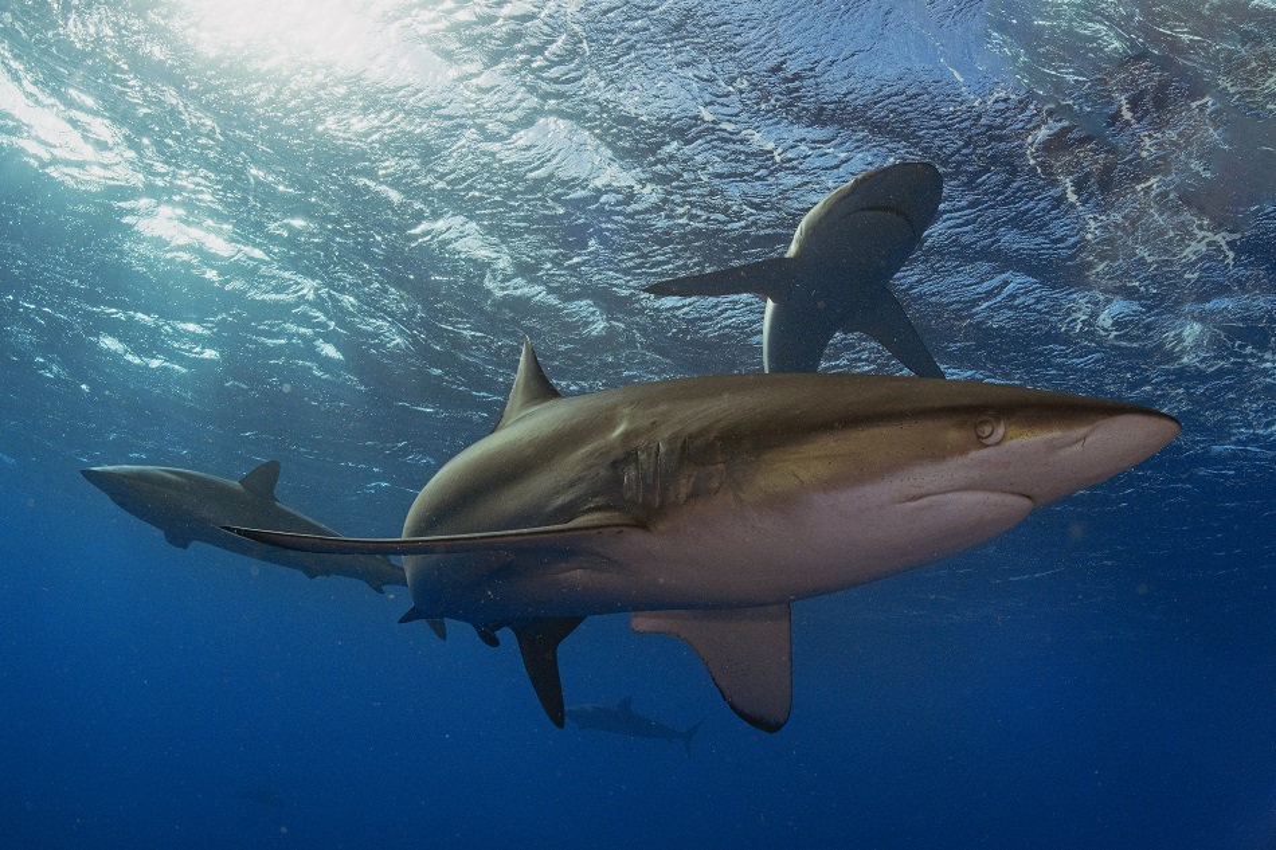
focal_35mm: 16
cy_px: 425
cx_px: 638
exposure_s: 1/800
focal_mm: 16
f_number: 14
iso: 800
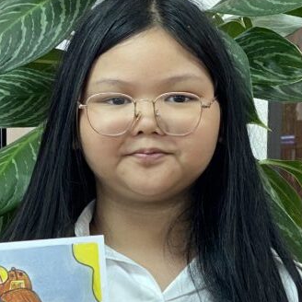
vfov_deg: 12.4
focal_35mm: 140
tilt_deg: -6.4
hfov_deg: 12.5
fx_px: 1382
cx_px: 153
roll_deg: -1.2
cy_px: 263
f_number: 2
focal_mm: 6
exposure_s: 1/50
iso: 125
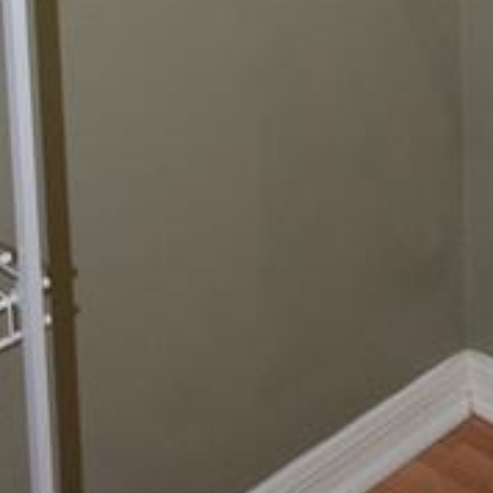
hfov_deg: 17.5
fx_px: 1595
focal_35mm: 99
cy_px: -529
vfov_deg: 14.3
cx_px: 161
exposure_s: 1/60
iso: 800
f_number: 3.5
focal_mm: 18
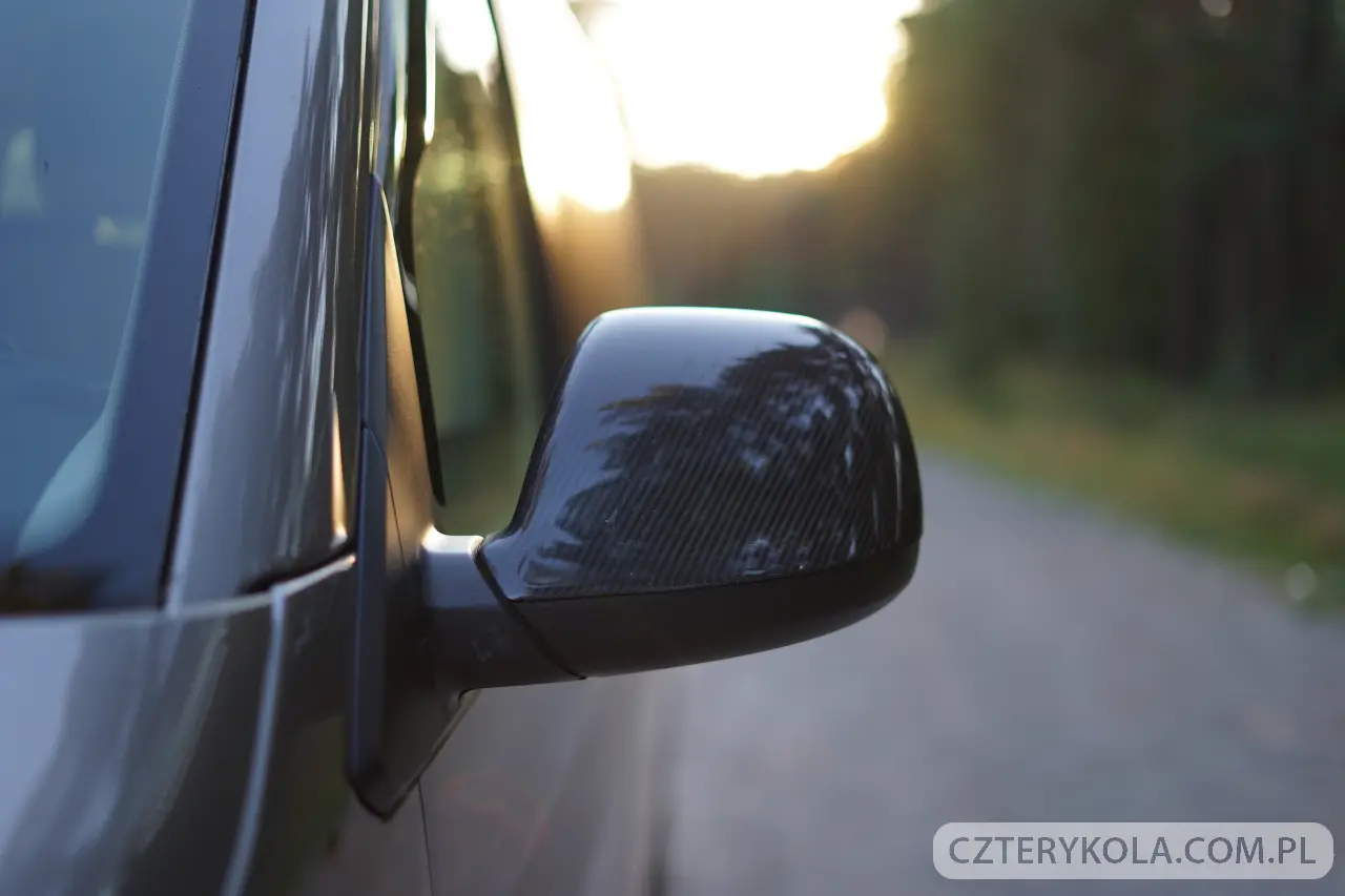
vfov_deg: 27.0
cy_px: 448
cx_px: 672
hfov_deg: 39.6
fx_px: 1868
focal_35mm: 50
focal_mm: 50
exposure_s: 1/200
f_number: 1.8
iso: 100
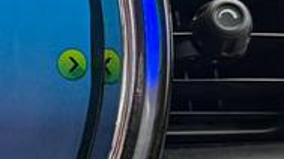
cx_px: -276
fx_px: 1445
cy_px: -8
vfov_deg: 6.3
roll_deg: +1.1
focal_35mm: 192
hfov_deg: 10.4
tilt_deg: -11.2
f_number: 1.6
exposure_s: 1/173
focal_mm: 5.96
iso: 50
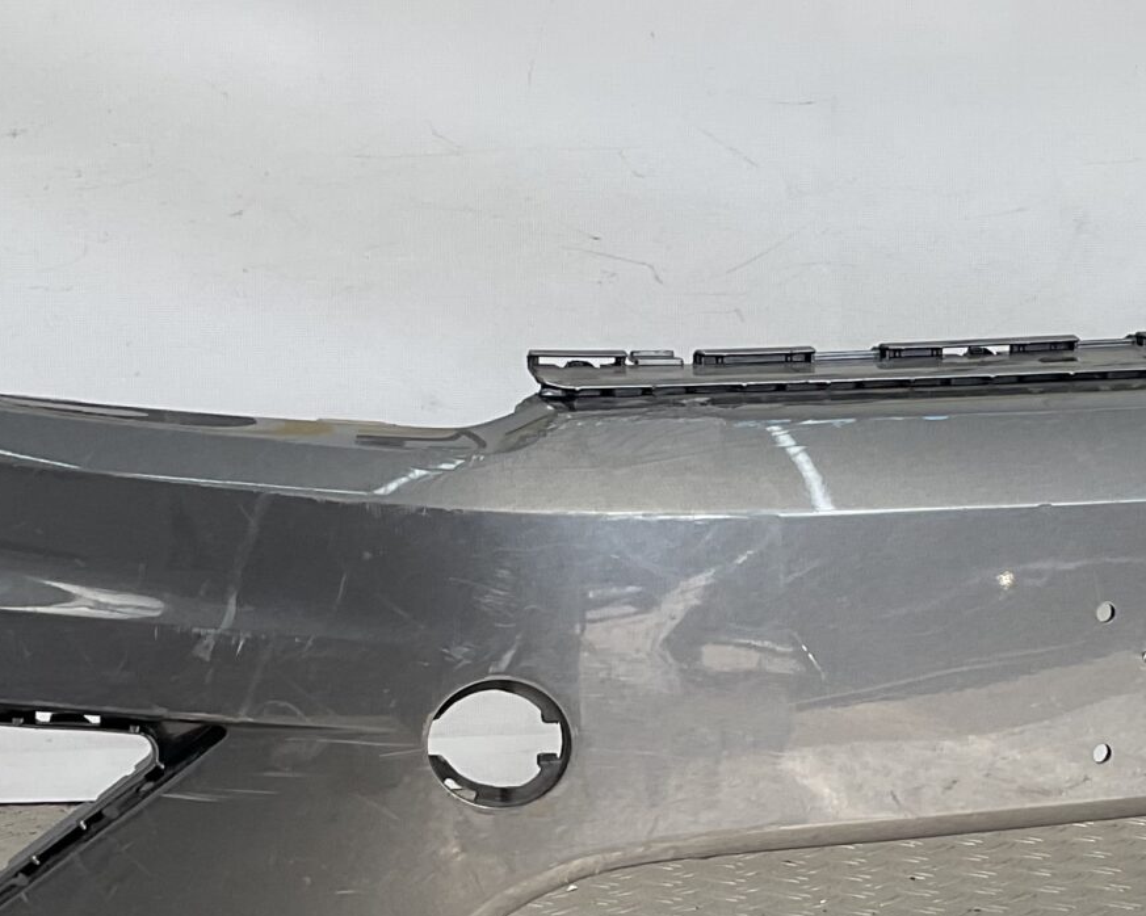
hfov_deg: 22.9
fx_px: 2814
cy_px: 504
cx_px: 789
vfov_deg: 18.5
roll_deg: -0.4
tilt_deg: -8.8
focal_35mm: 83
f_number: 1.8
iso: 16
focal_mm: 3
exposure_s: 1/256
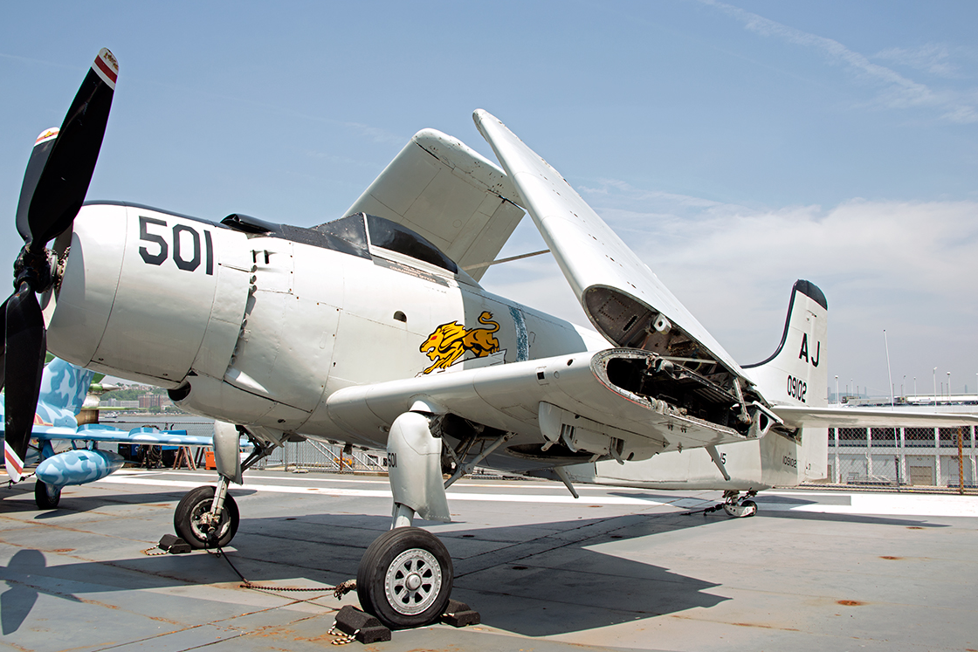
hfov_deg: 61.9
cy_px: 331
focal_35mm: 30
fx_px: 815
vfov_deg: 43.6
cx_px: 479
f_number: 8
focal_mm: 28
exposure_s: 1/400
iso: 320
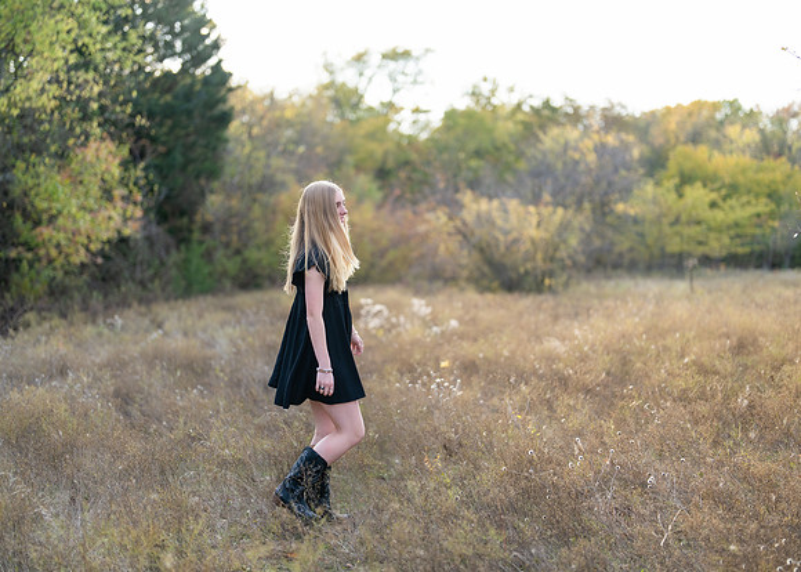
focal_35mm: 52
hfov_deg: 37.2
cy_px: 286
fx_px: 1192
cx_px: 400
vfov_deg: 27.0
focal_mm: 50
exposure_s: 1/1600
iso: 100
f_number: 1.2
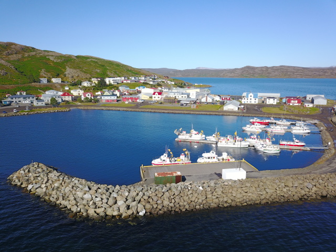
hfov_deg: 67.3
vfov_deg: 53.1
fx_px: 252
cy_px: 126
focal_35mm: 26
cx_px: 168
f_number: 2.2
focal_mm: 4.73
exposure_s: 1/100
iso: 110
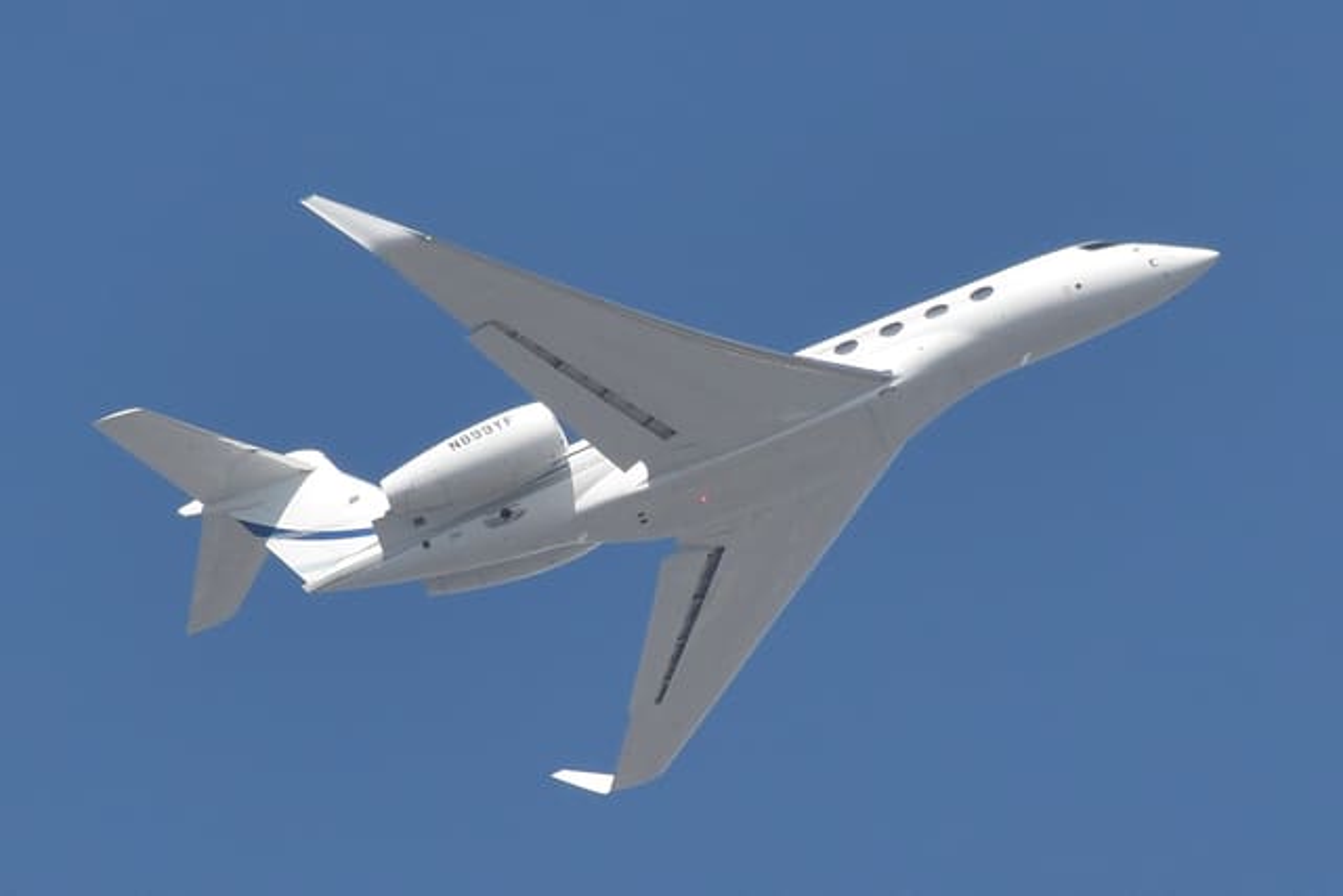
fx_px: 7835
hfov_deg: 9.8
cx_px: 672
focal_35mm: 210
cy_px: 448
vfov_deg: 6.5
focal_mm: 140
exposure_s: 1/800
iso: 200
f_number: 8
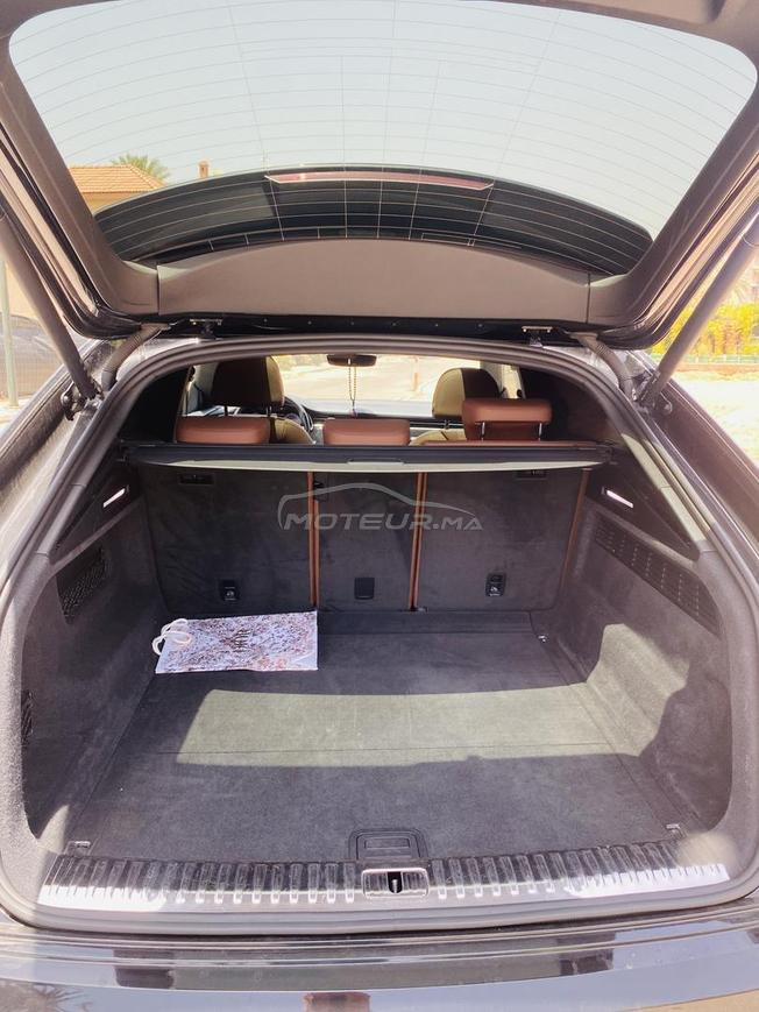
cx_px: 380
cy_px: 506
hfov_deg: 53.1
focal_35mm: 26
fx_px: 760
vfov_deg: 67.3
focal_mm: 4.25
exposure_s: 1/175
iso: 32
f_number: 1.8
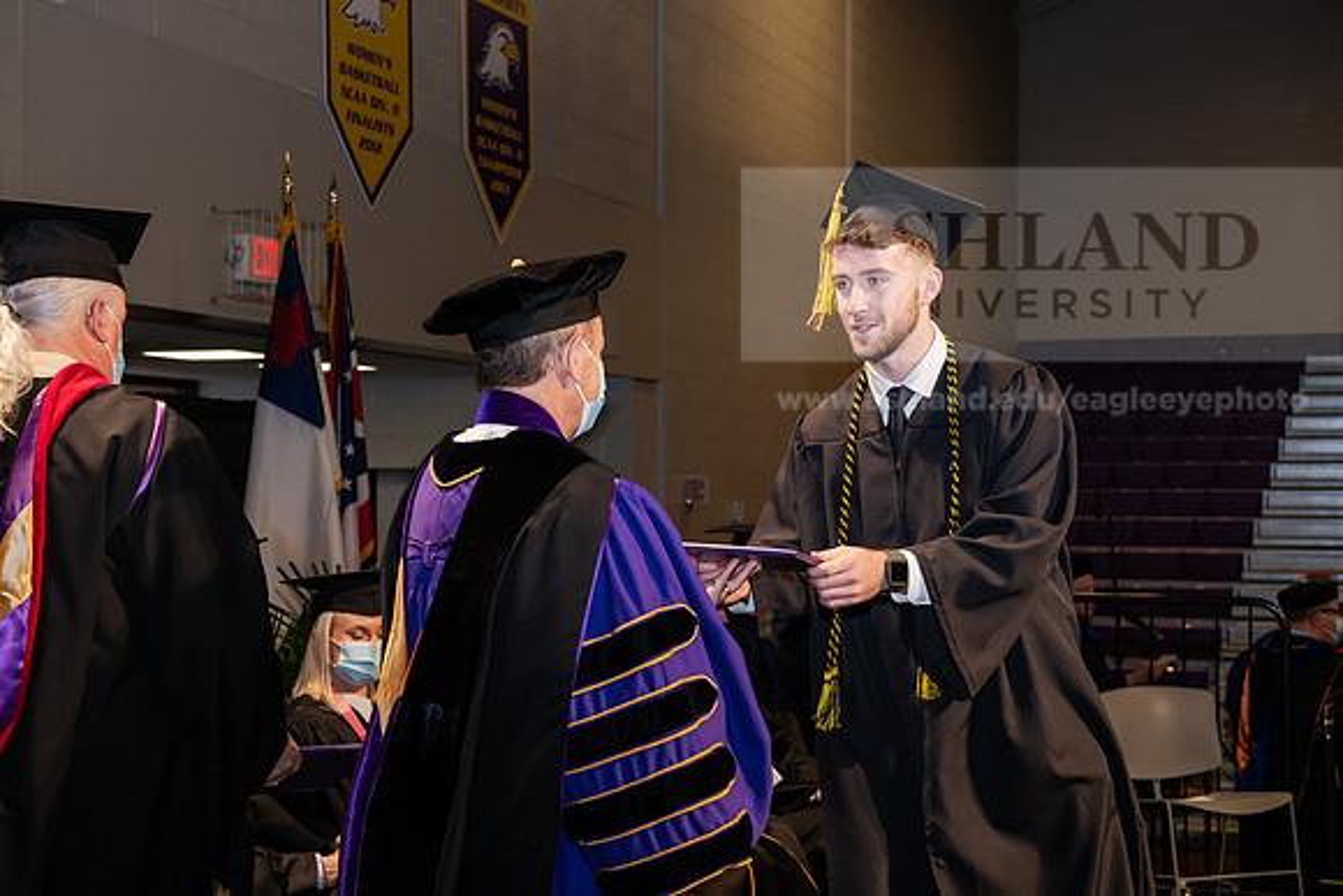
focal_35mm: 62
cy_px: 448
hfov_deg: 32.4
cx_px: 672
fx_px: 2313
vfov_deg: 21.9
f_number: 6.3
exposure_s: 1/200
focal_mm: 62
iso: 1600
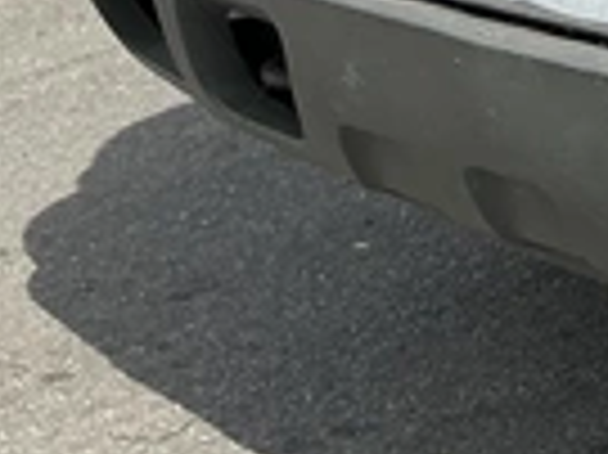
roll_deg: -2.0
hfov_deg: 10.6
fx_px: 2738
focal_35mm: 156
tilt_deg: -9.0
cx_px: 1531
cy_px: -330
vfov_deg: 9.1
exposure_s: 1/1451
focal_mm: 3
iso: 25
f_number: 1.8
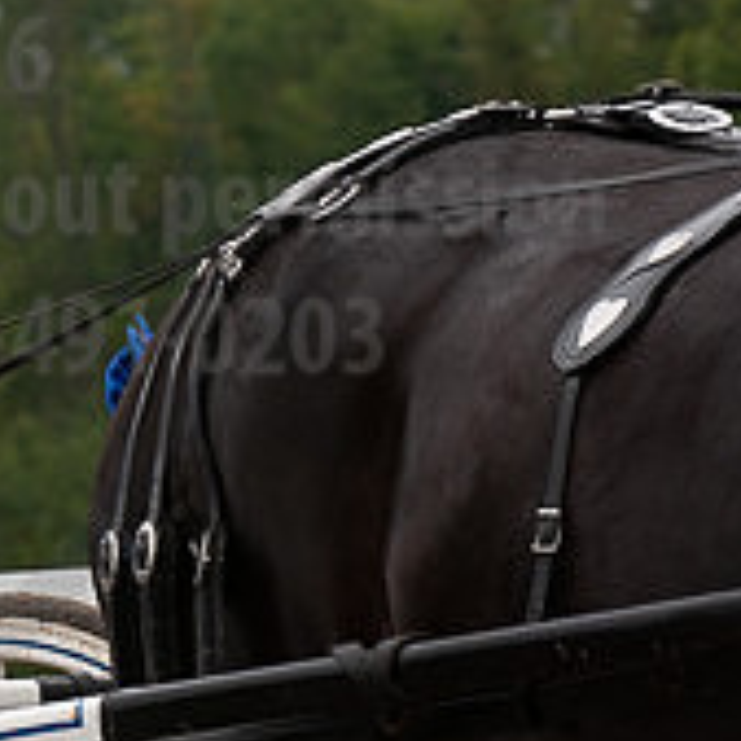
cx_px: -351
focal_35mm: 393
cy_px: 191
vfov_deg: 4.5
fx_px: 9518
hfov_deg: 4.4
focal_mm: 155
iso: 560
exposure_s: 1/1000
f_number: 5.6
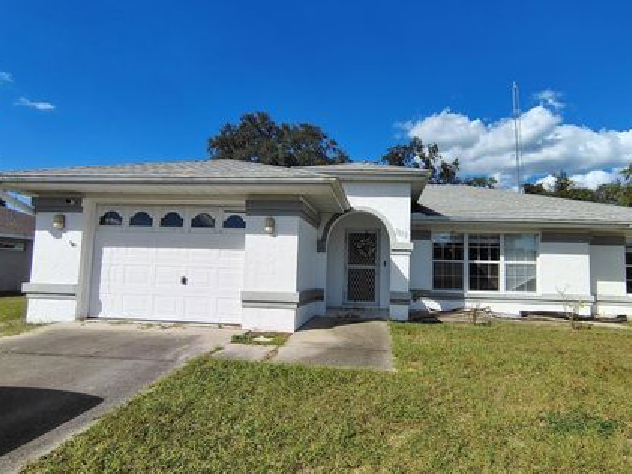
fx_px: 347
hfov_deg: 84.3
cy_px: 244
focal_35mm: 19
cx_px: 354
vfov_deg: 68.7
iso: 101
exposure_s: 1/2017
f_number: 2.2
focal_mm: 2.13
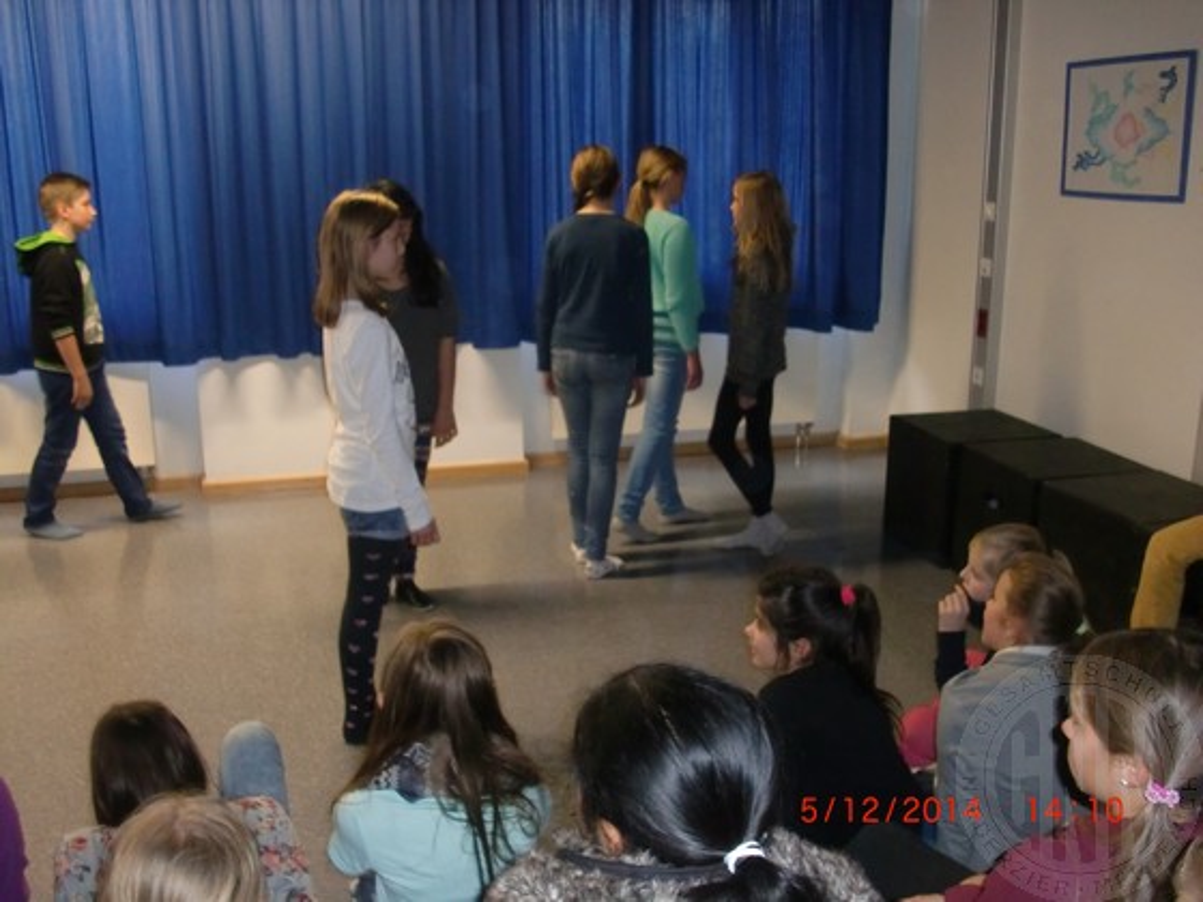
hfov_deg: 51.4
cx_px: 602
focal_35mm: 36
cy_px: 451
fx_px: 1251
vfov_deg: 39.7
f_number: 2.8
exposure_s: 1/30
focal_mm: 6.3
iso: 400
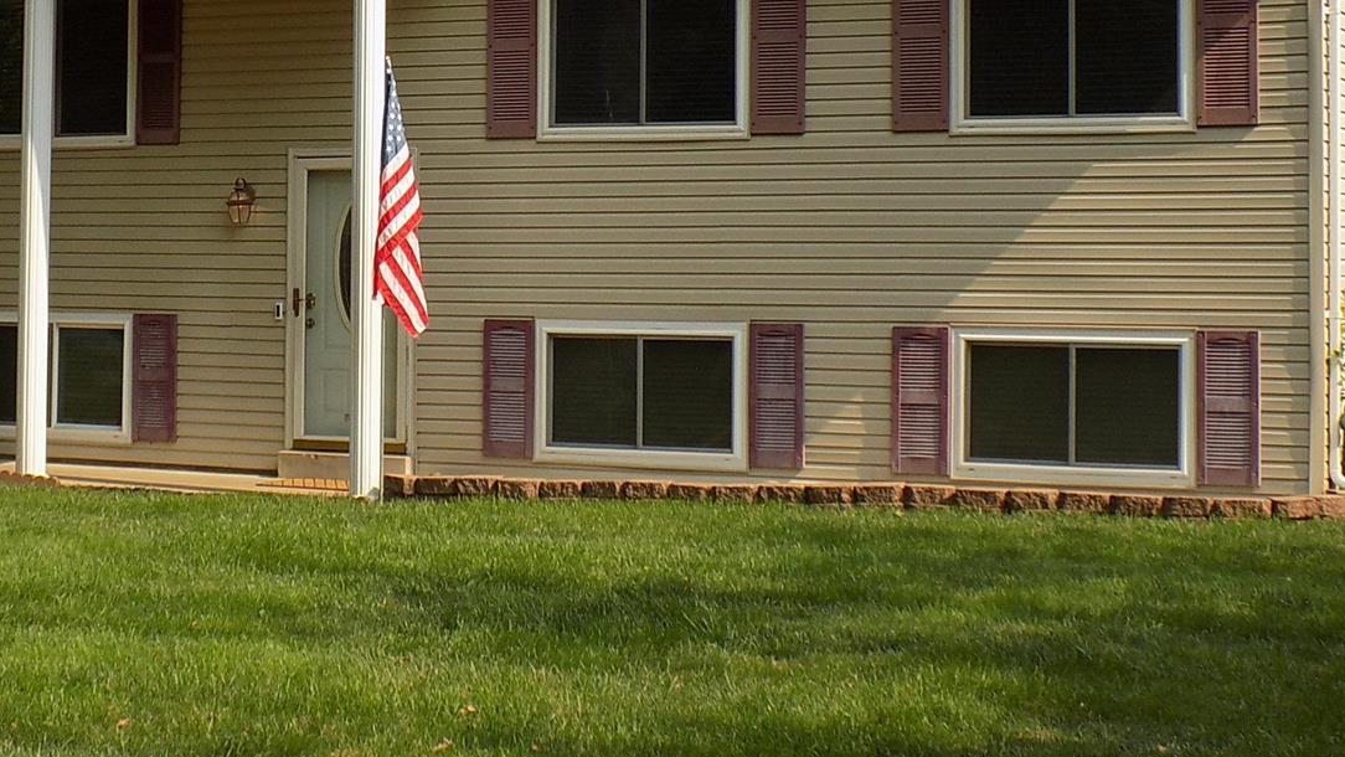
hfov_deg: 28.5
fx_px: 2639
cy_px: 189
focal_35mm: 74
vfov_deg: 16.2
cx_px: 498
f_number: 3.7
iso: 80
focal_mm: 8.1
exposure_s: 1/400
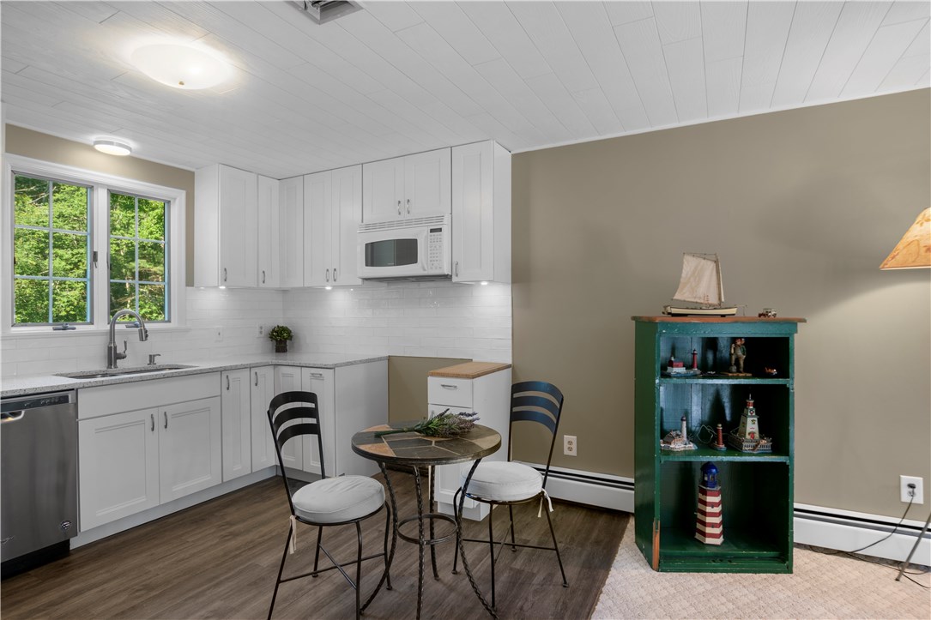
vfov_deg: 67.4
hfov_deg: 90.0
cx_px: 466
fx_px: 465
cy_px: 310
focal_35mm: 18
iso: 100
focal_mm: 12
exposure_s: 1/2.5
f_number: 8
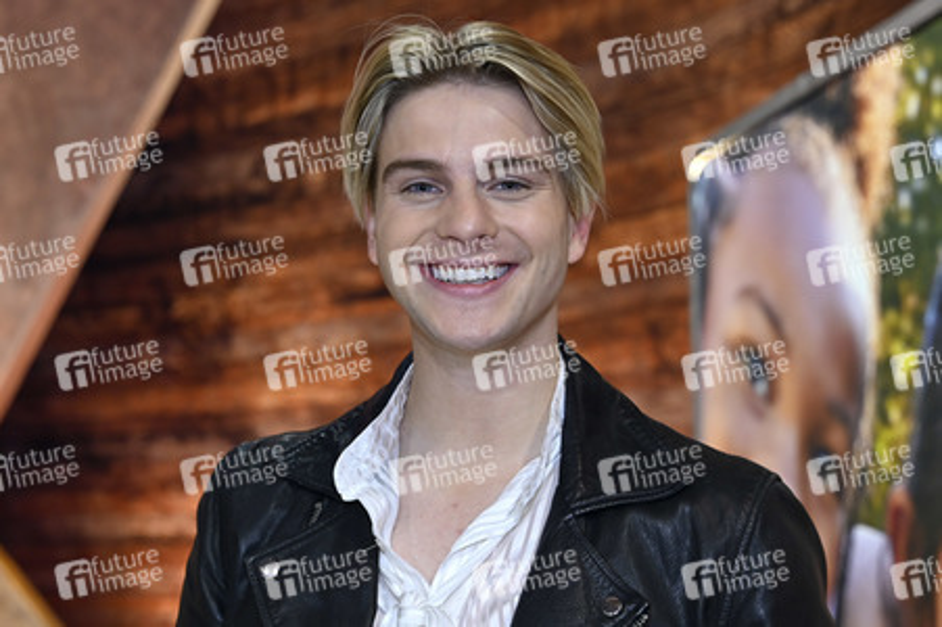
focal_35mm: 51
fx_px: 1333
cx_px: 471
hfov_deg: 38.9
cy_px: 314
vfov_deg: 26.4
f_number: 4
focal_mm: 51
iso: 1000
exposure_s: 1/200
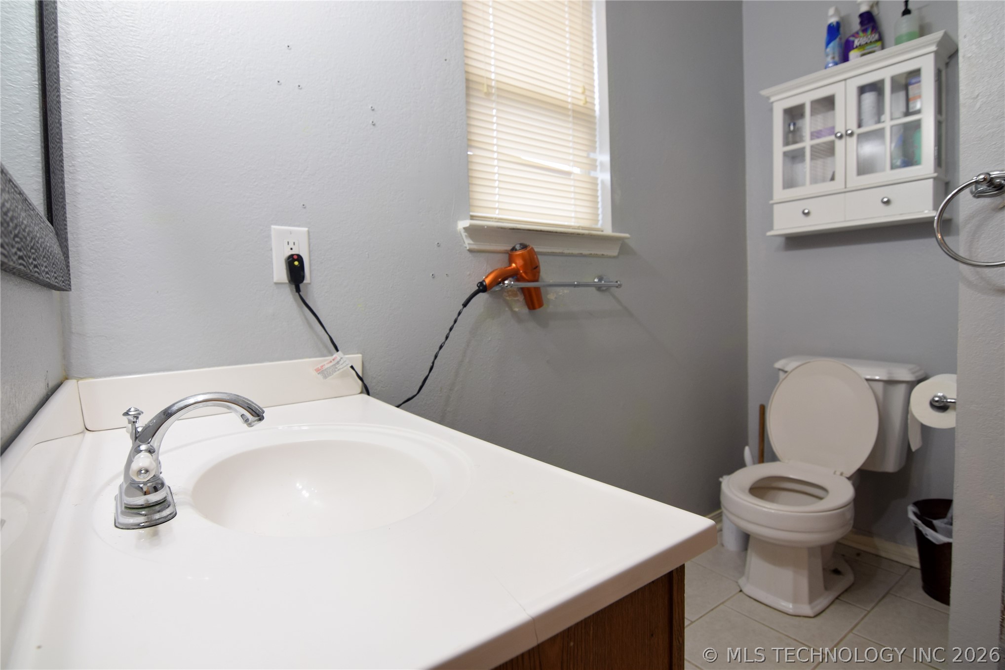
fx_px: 502
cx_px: 502
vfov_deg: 67.4
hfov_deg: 90.0
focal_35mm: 18
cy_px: 335
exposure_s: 1/90
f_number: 4.8
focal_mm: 12
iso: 400
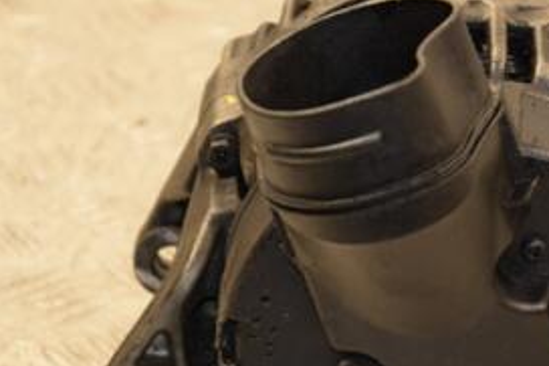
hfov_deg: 7.8
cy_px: 241
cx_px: 426
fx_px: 4039
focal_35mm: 265
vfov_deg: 5.2
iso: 800
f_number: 5.3
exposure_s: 1/100
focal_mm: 80
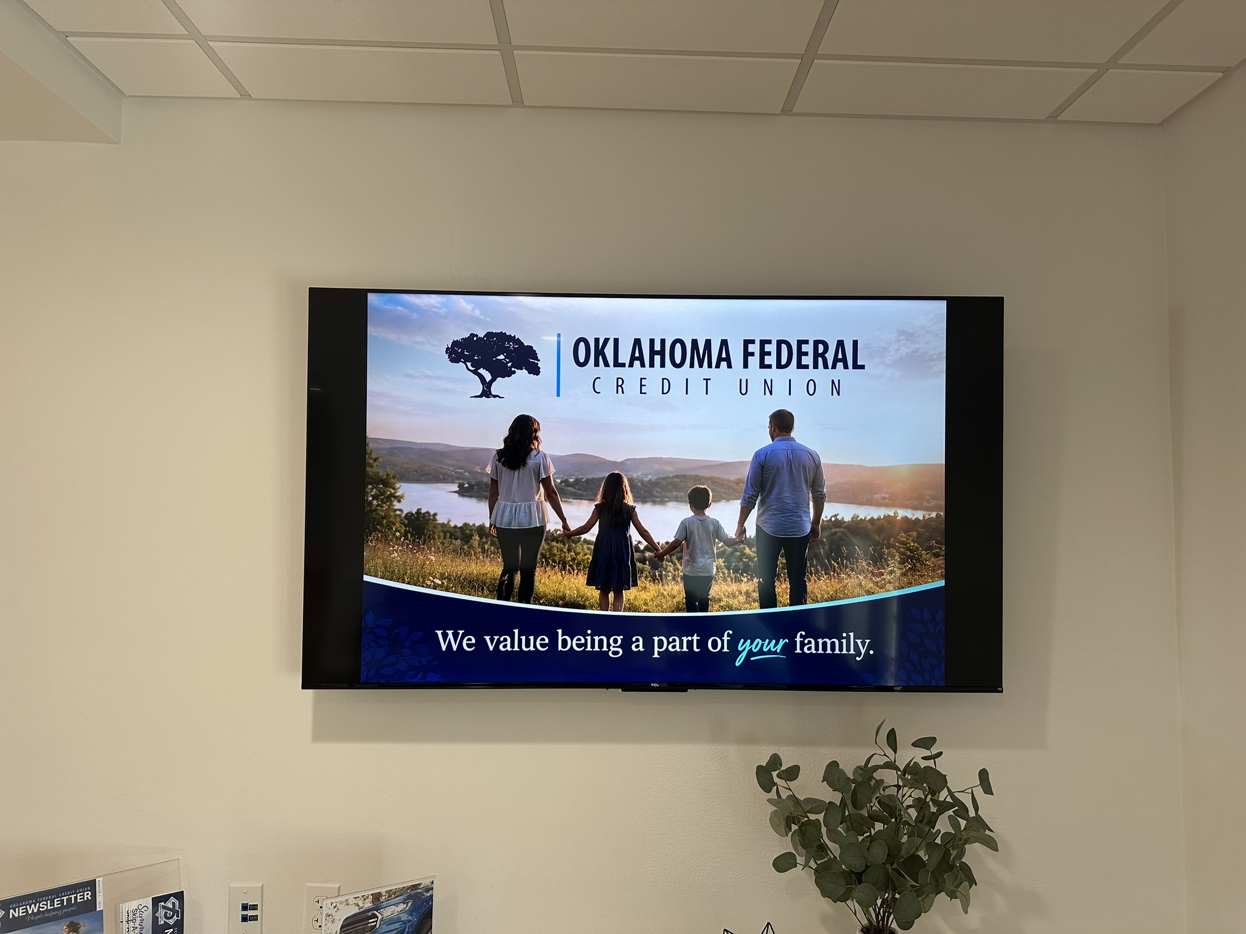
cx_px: 623
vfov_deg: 56.8
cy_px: 467
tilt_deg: +4.6
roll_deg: -1.1
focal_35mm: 24
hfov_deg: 71.6
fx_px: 864
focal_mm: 6.86
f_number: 1.78
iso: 125
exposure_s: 1/120
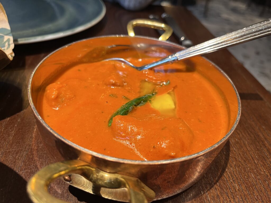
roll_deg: -7.0
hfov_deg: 67.3
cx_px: 136
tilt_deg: -40.3
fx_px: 204
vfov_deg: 53.1
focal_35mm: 26
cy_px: 102
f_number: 1.6
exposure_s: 1/50
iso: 80
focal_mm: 5.1
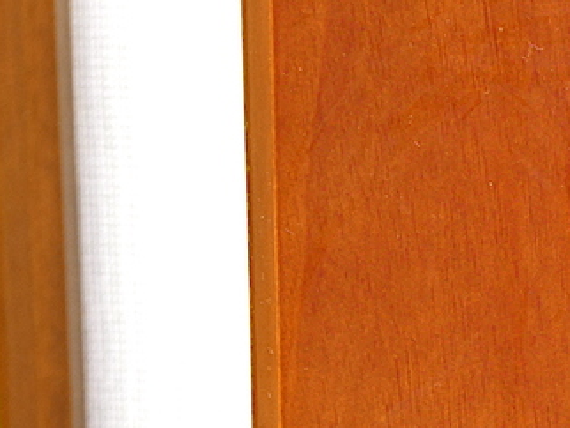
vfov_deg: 3.3
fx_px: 7415
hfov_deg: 4.4
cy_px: 592
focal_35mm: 450
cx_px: 813
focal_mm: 27.1
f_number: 5.4
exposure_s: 1.3
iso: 100
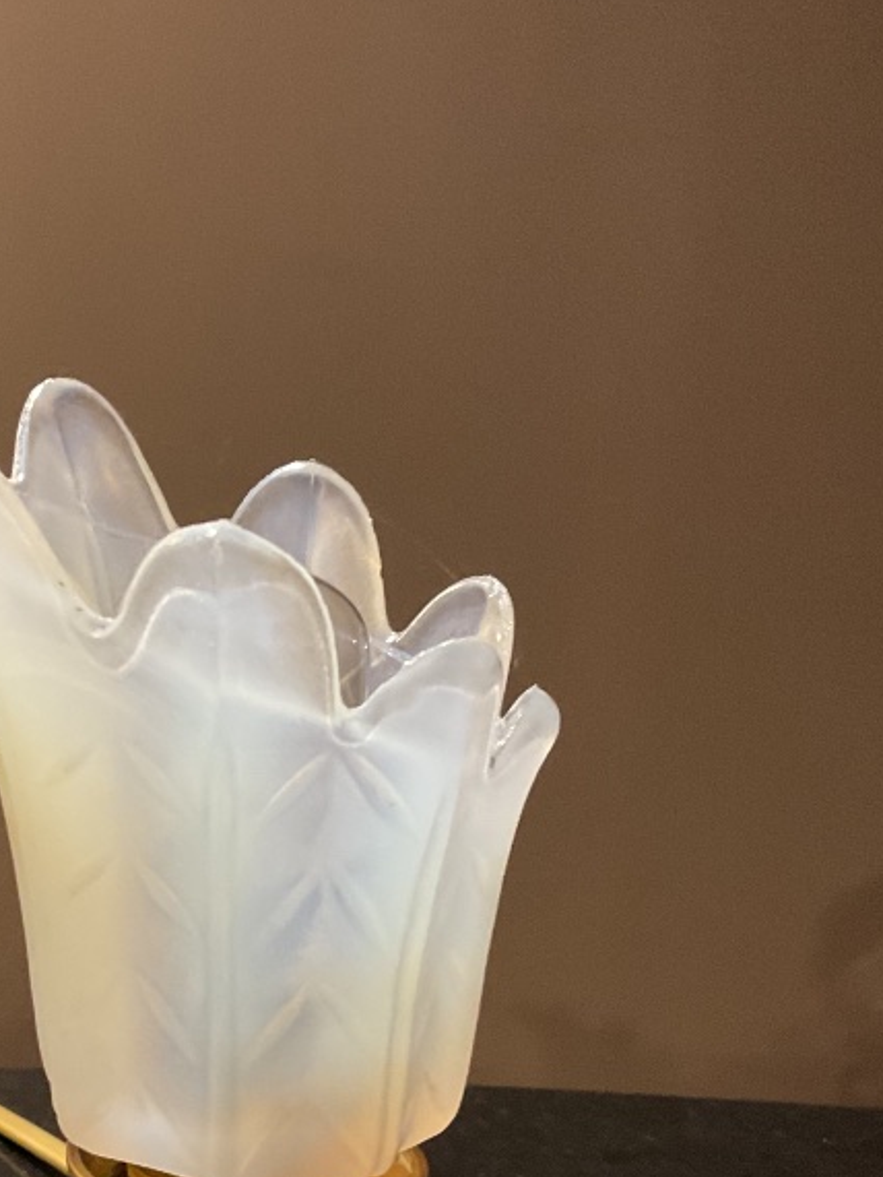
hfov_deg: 23.7
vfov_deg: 31.0
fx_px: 2073
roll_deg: -1.7
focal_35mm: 61
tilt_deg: -16.5
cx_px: 188
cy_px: 911
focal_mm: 3
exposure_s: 1/25
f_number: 1.8
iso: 320
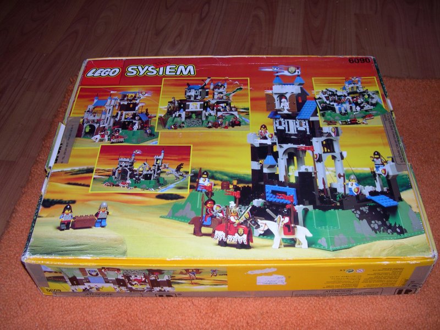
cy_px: 165
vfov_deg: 37.7
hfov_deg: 49.0
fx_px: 483
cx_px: 220
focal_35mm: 38
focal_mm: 8
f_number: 2.8
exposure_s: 1/60
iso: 100
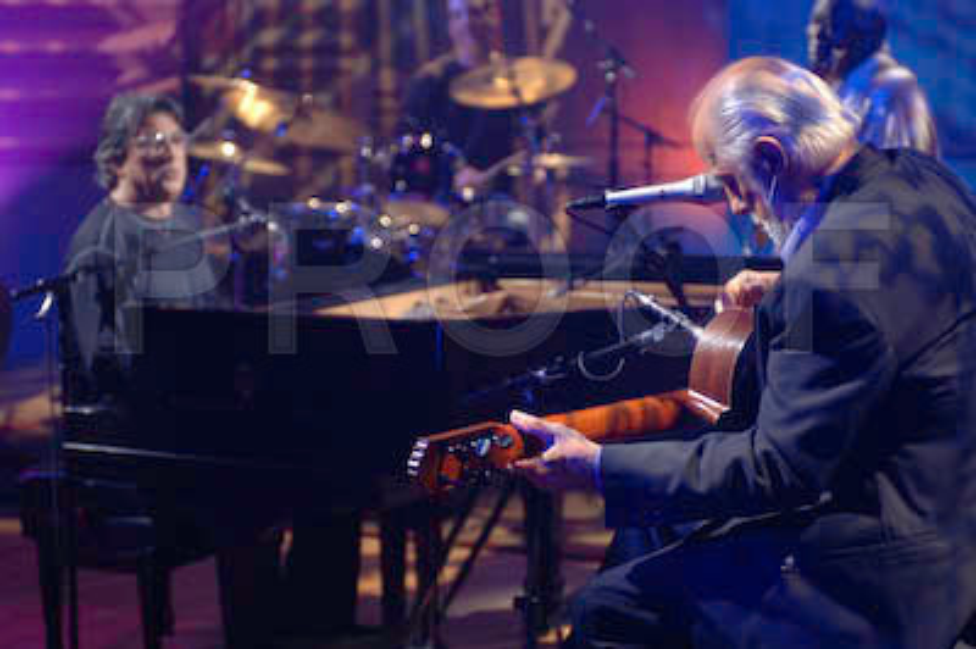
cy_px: 324
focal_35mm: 84
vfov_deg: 16.2
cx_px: 488
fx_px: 2275
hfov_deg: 24.2
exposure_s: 1/50
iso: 800
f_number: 2.8
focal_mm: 56
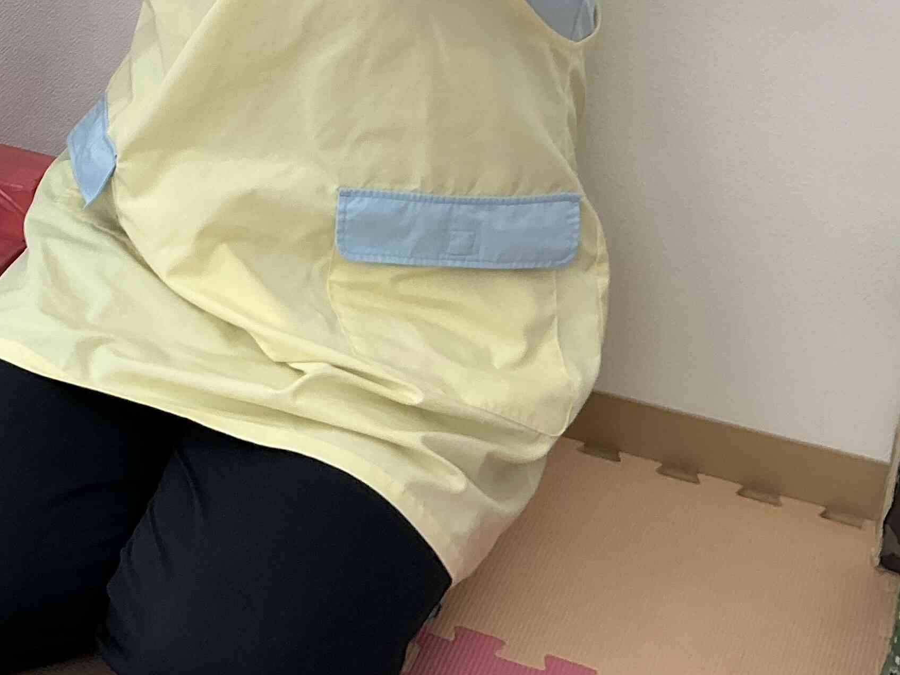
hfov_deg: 26.5
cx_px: -25
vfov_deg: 20.9
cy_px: 80
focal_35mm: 69
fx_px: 1794
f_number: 1.8
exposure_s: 1/60
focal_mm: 3
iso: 32
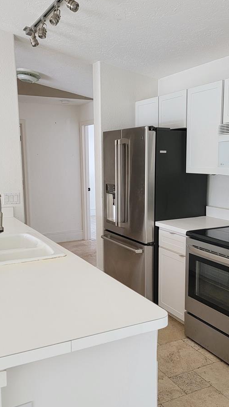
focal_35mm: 35
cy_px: 216
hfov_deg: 33.7
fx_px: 378
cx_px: 130
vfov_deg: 56.6
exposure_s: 1/120
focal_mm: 6.7
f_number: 1.8
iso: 100
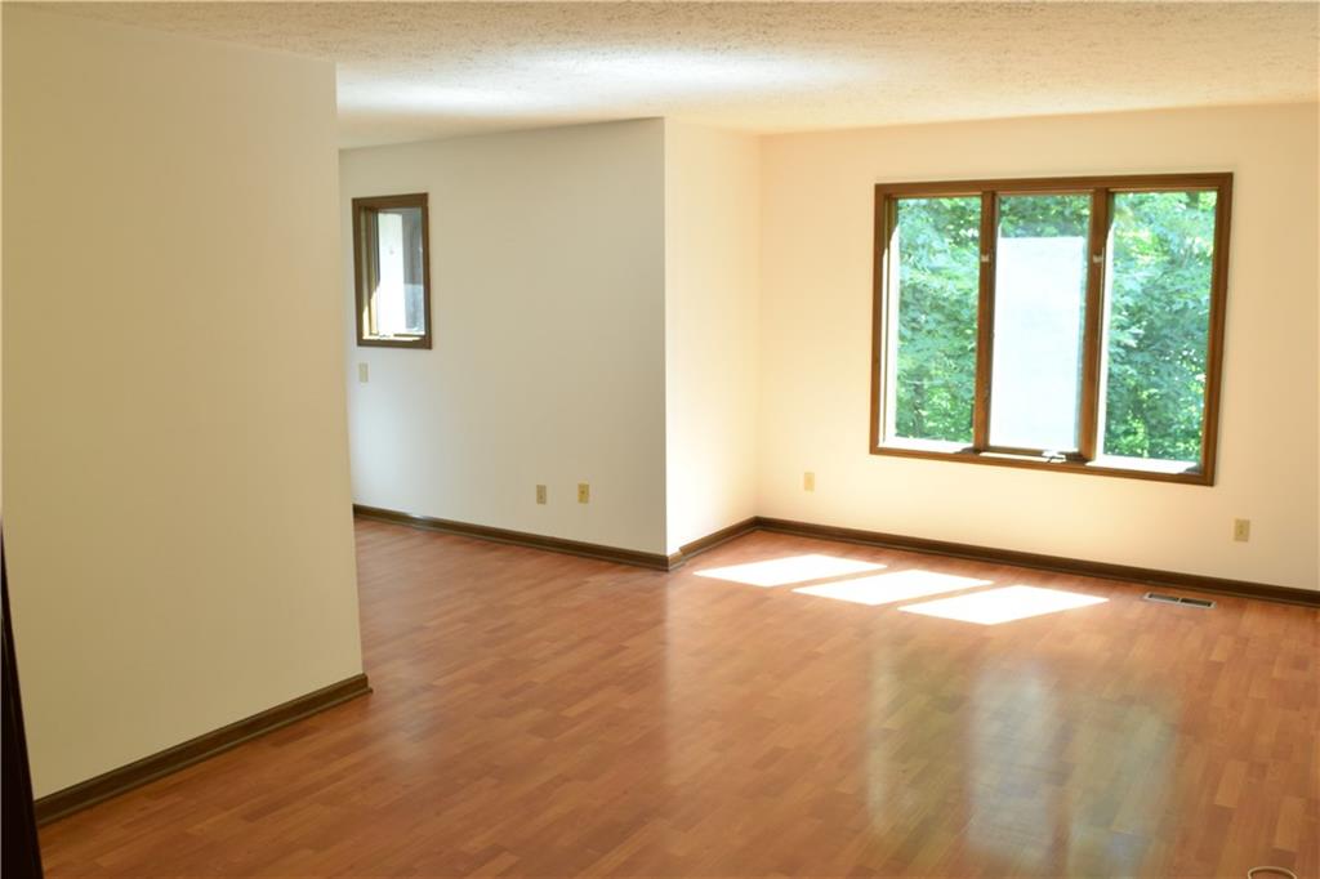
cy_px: 440
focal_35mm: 30
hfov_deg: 61.9
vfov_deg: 43.6
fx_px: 1100
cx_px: 660
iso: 800
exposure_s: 1/25
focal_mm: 20
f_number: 9
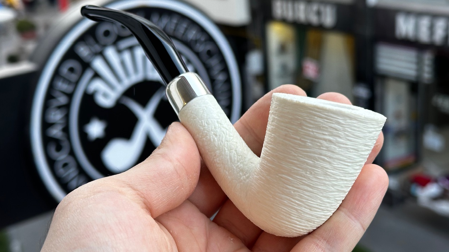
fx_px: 631
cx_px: 226
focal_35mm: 53
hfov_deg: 39.2
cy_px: 114
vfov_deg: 22.6
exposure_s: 1/100
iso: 50
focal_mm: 6.86
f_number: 1.78
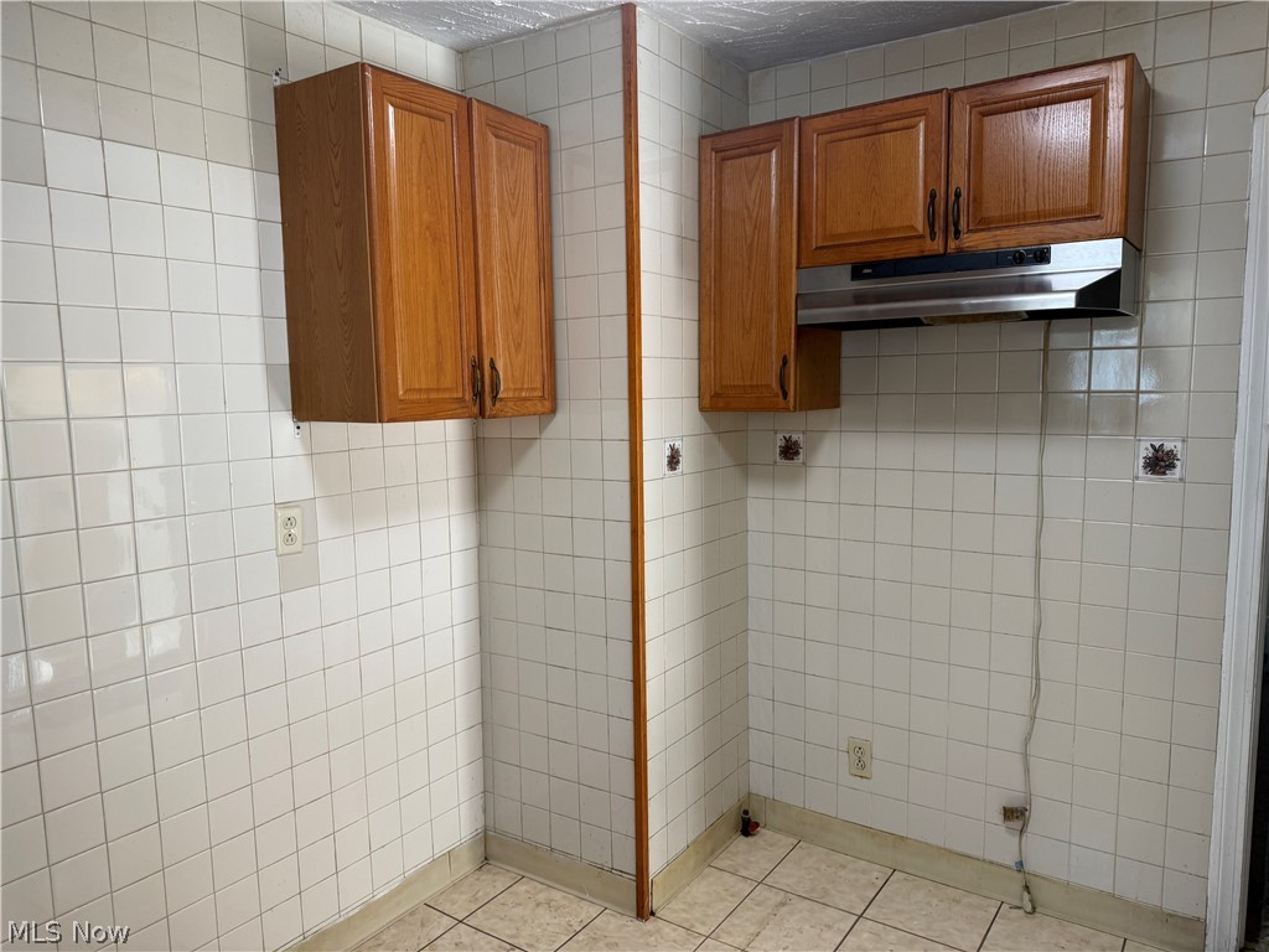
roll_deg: +0.6
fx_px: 880
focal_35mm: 24
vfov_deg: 56.8
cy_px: 476
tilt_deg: -7.5
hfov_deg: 71.6
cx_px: 634
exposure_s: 1/60
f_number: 1.78
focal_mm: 6.76
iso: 125
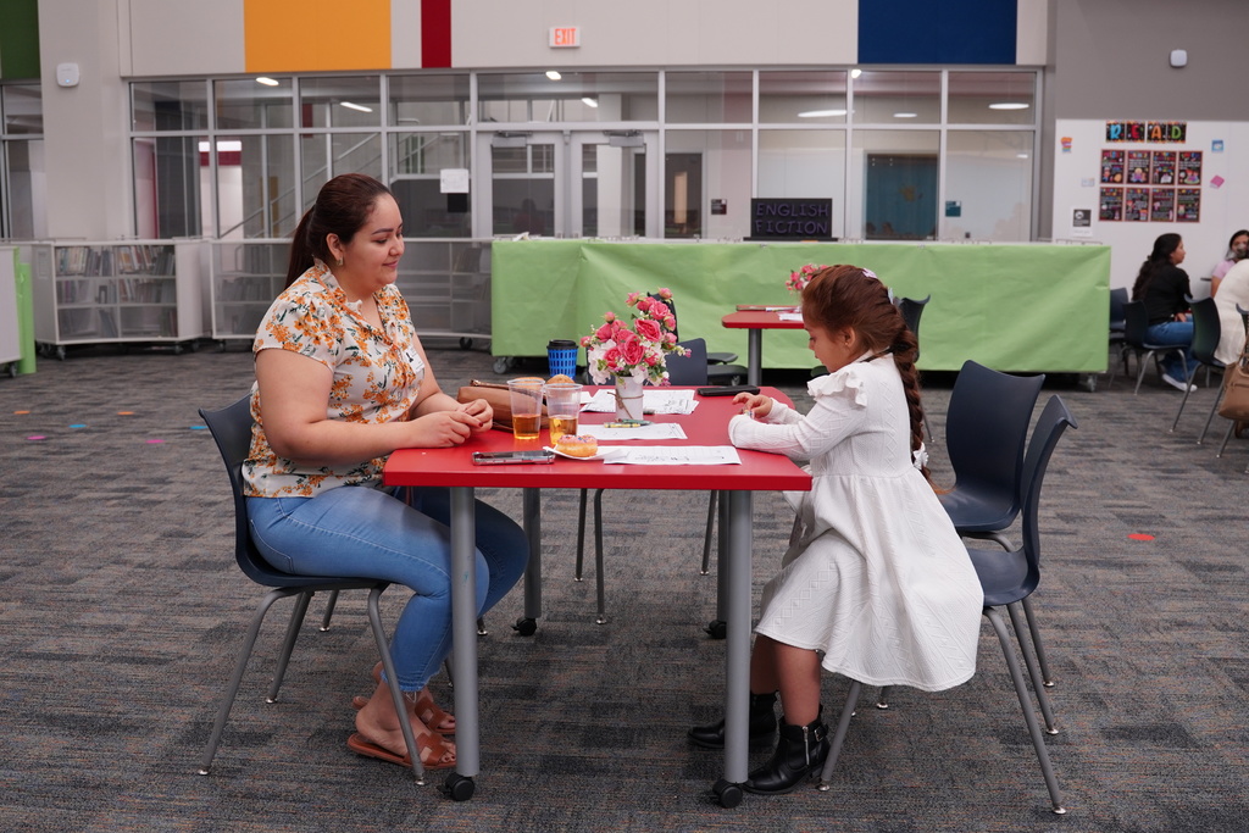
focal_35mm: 36
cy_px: 416
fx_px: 1249
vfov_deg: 36.9
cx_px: 624
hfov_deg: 53.1
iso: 320
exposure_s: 1/100
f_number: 2.8
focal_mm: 24
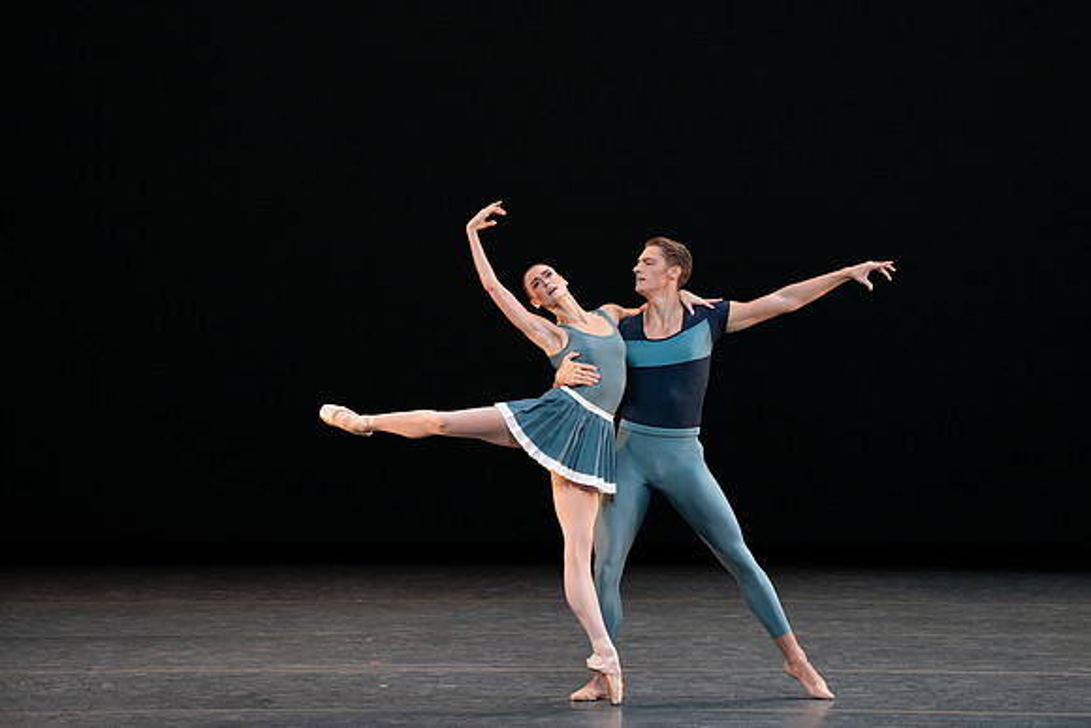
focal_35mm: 309
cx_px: 546
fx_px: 9366
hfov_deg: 6.7
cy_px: 364
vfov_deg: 4.5
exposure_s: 1/400
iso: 5000
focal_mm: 309
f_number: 8
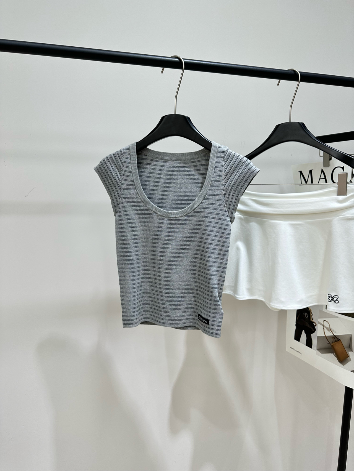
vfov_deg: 71.6
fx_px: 327
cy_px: 236
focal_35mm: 24
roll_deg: -0.5
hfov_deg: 56.8
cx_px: 177
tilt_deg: -7.0
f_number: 1.78
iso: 80
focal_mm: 6.86
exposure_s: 1/121
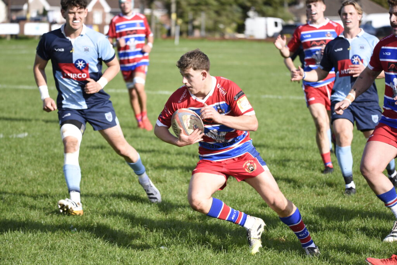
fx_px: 1820
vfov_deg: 8.3
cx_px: 198
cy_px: 132
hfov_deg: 12.5
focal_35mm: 165
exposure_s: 1/4000
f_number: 5.6
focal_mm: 165
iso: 1250
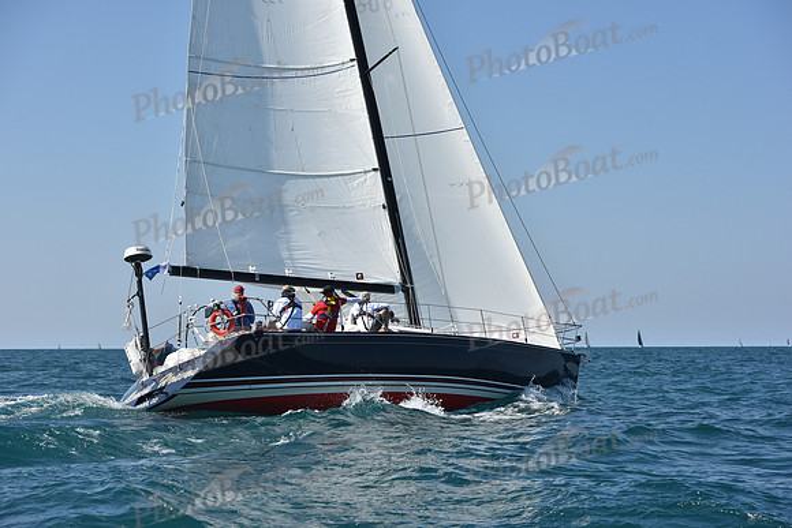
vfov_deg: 19.5
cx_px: 396
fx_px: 1540
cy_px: 264
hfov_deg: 28.8
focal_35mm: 70
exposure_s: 1/1600
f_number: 7.1
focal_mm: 70
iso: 250
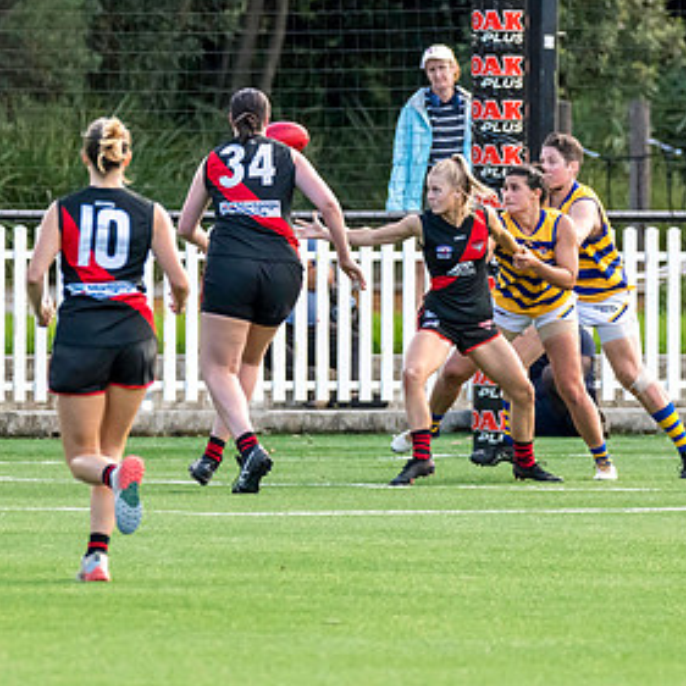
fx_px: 20986
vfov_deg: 1.9
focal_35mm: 936
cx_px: 359
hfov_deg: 1.9
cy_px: 265
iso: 2500
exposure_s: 1/1600
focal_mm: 350
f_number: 6
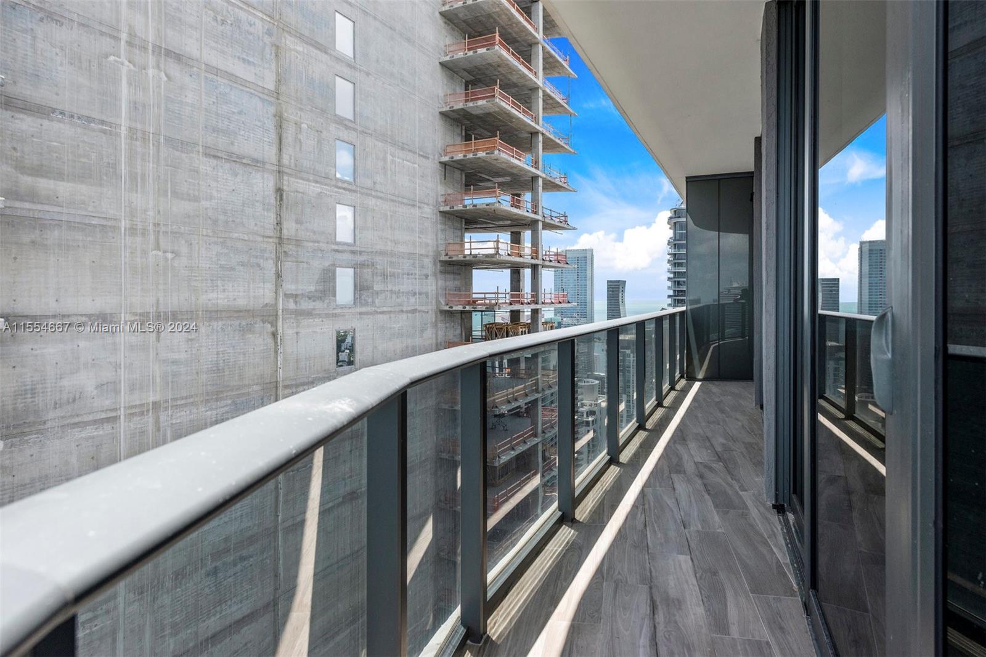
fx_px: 575
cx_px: 493
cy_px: 328
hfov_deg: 81.2
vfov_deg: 59.5
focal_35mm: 21
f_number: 6.3
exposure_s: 1/2000
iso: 400
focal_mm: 21
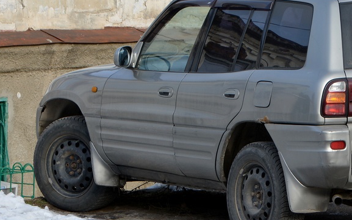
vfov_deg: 4.6
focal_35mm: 286
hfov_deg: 7.3
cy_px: 63
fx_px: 2744
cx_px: 298
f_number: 8
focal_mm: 90
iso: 200
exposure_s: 1/250
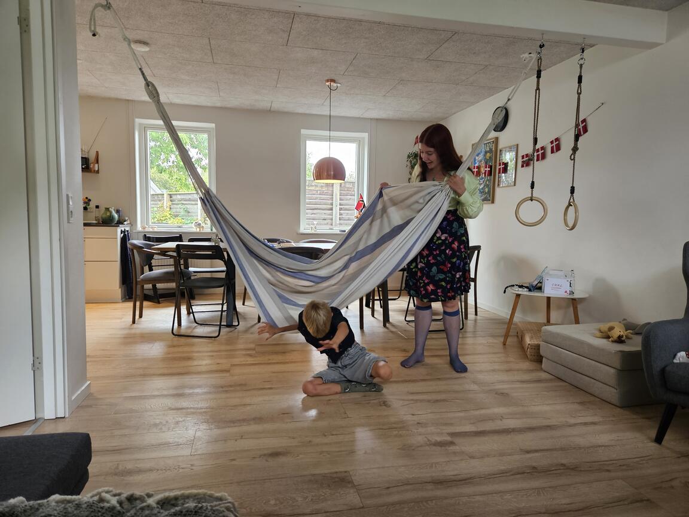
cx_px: 344
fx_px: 458
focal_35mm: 23
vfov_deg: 58.9
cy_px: 258
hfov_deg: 73.9
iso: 160
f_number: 1.8
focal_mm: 5.4
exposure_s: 1/100
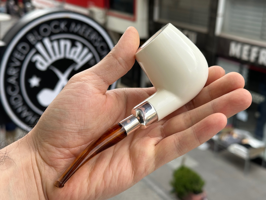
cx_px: 133
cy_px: 100
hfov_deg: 39.7
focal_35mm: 48
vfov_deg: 30.3
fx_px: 369
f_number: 1.78
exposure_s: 1/564
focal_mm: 6.86
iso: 64
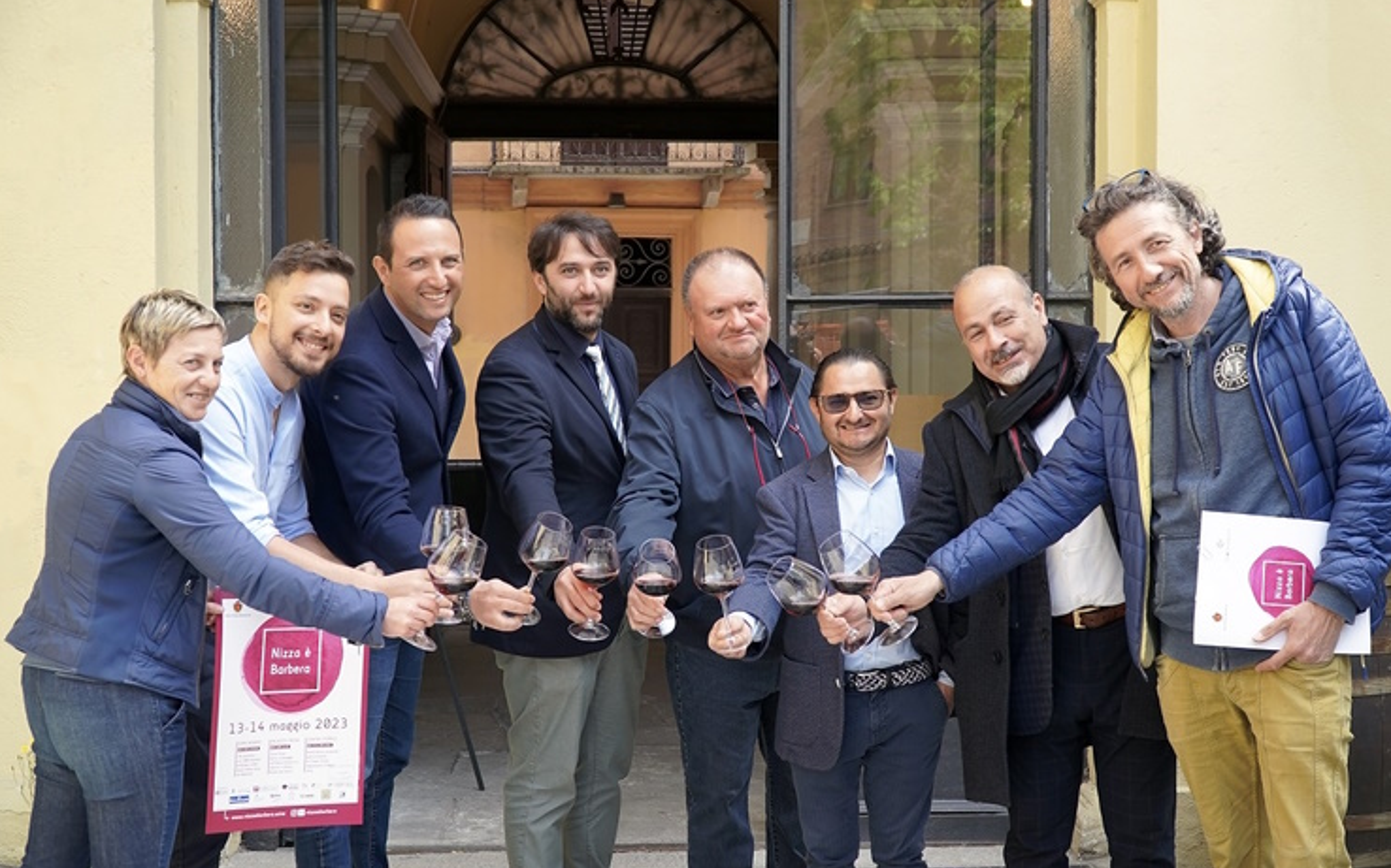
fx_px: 1744
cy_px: 434
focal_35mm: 46
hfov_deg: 43.5
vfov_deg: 28.0
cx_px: 696
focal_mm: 30
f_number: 4
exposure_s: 1/160
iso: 125
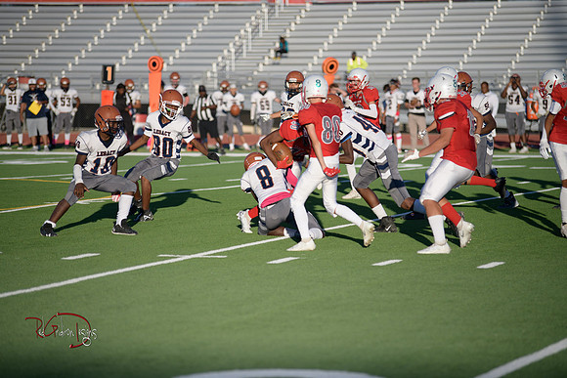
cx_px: 284
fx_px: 2599
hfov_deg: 12.4
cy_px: 189
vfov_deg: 8.3
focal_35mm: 165
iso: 220
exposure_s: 1/5000
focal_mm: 165
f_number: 2.8
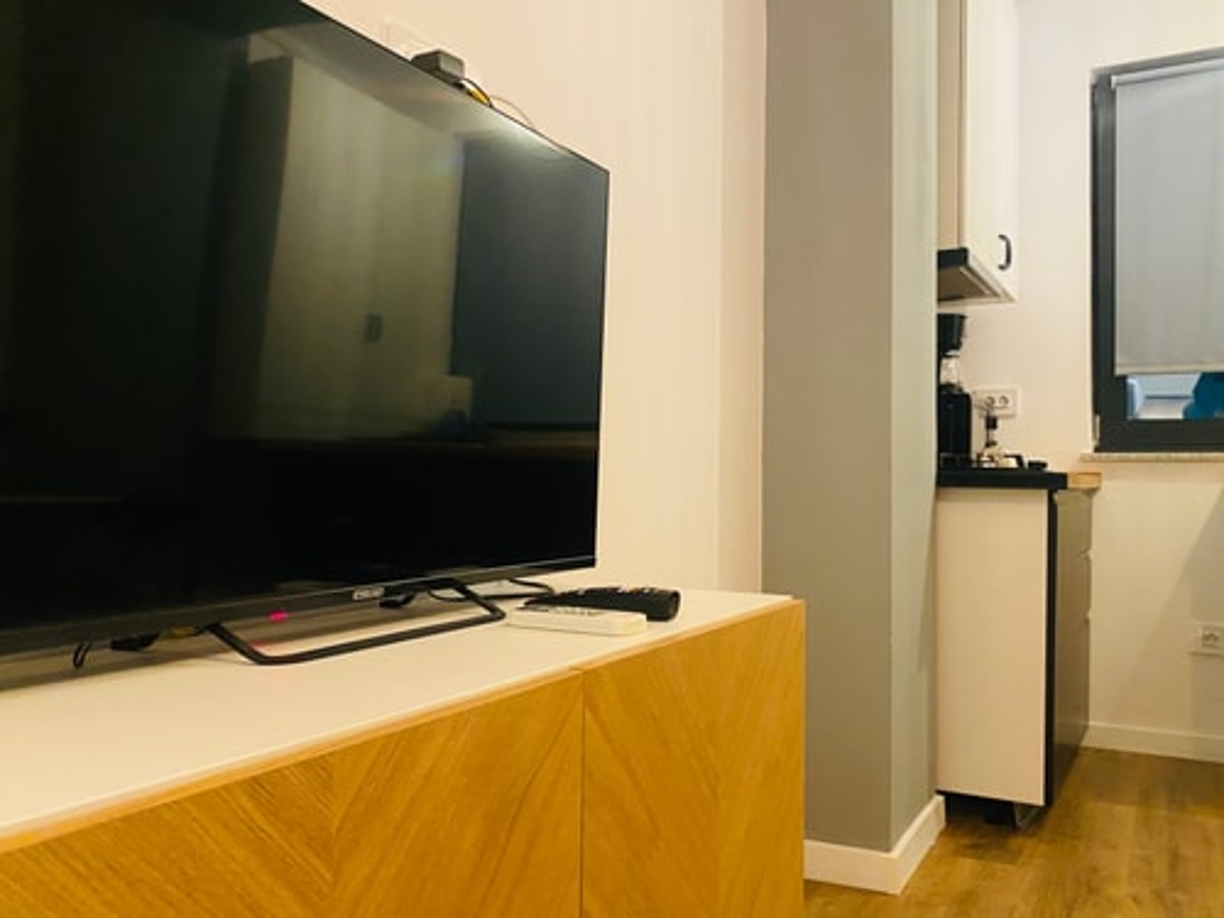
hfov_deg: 67.3
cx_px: 612
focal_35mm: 26
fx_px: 919
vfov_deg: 53.1
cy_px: 459
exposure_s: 1/25
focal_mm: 4.25
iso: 640
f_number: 1.8
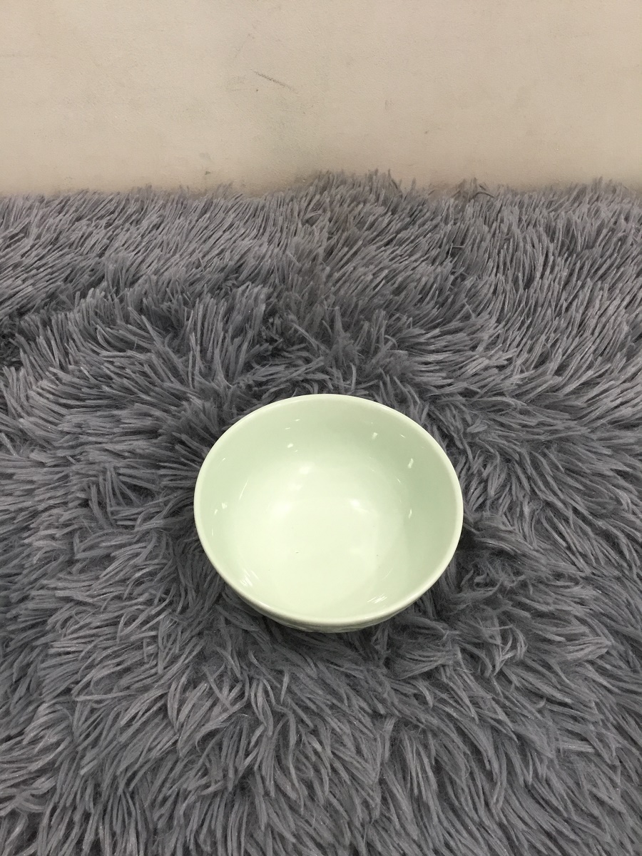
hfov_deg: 45.4
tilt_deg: -54.1
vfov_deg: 58.4
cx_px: 321
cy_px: 428
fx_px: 767
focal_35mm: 31
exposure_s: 1/33
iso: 125
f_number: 2.4
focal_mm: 3.3
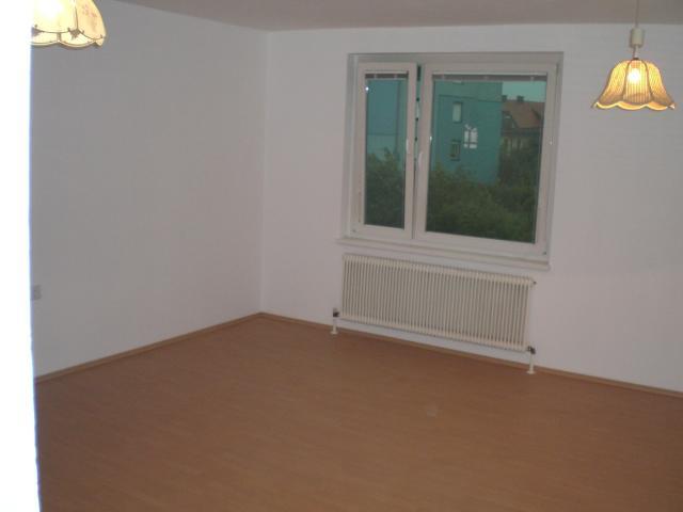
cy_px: 256
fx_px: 750
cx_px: 342
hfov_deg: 49.0
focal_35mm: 38
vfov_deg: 37.7
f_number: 3.1
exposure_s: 1/60
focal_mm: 6.3
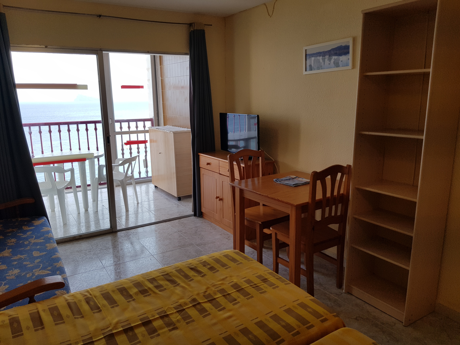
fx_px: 346
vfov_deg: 53.1
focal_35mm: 26
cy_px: 172
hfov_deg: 67.3
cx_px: 230
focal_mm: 4.2
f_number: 1.7
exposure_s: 1/300
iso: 40
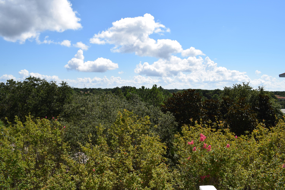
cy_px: 95
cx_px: 142
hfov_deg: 67.4
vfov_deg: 47.9
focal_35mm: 27
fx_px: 214
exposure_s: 1/200
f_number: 11
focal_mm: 18
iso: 100
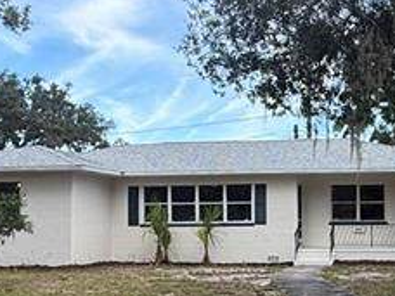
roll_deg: +0.4
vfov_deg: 23.1
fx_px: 719
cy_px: 209
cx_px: 336
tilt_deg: +1.0
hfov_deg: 29.7
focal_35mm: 63
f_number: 2.2
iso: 50
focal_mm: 2.22
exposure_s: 1/502
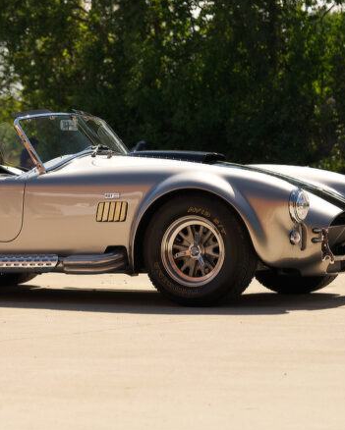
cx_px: 92
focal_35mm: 148
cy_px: 230
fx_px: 1887
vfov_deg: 13.0
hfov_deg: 10.4
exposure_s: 1/320
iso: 100
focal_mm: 90
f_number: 4.5
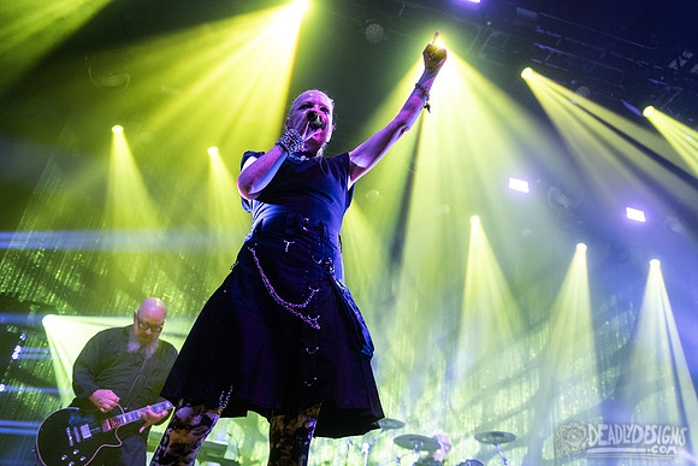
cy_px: 222
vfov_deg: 39.5
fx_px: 649
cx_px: 365
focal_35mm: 33
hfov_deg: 56.5
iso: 2500
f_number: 3.2
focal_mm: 32
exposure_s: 1/250
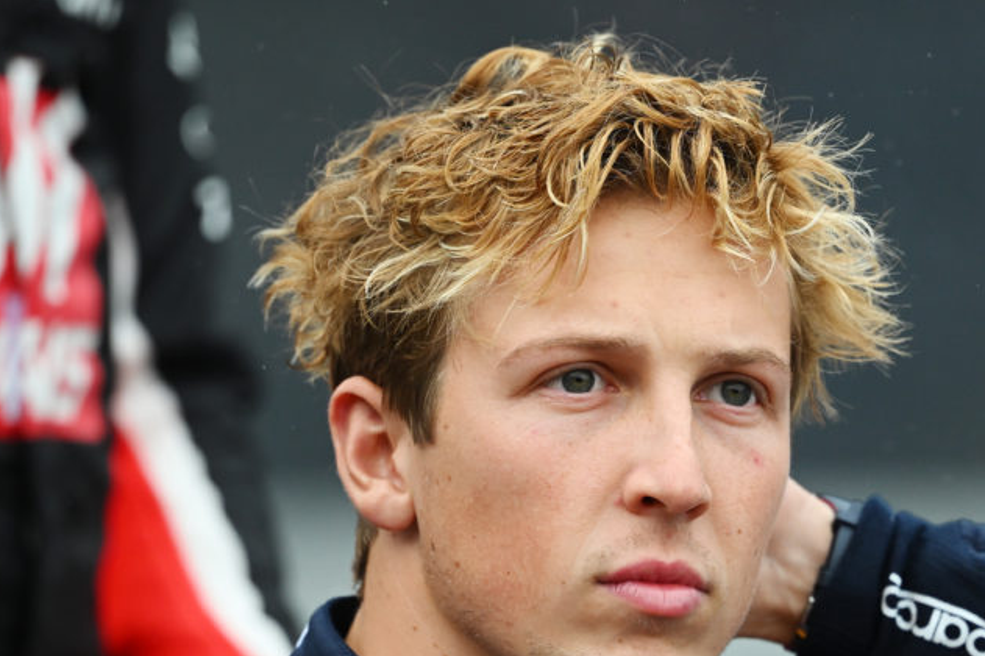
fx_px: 26635
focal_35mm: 974
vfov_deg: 1.4
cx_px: 763
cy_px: 529
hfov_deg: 2.1
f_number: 2.8
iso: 800
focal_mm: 400
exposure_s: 1/1600
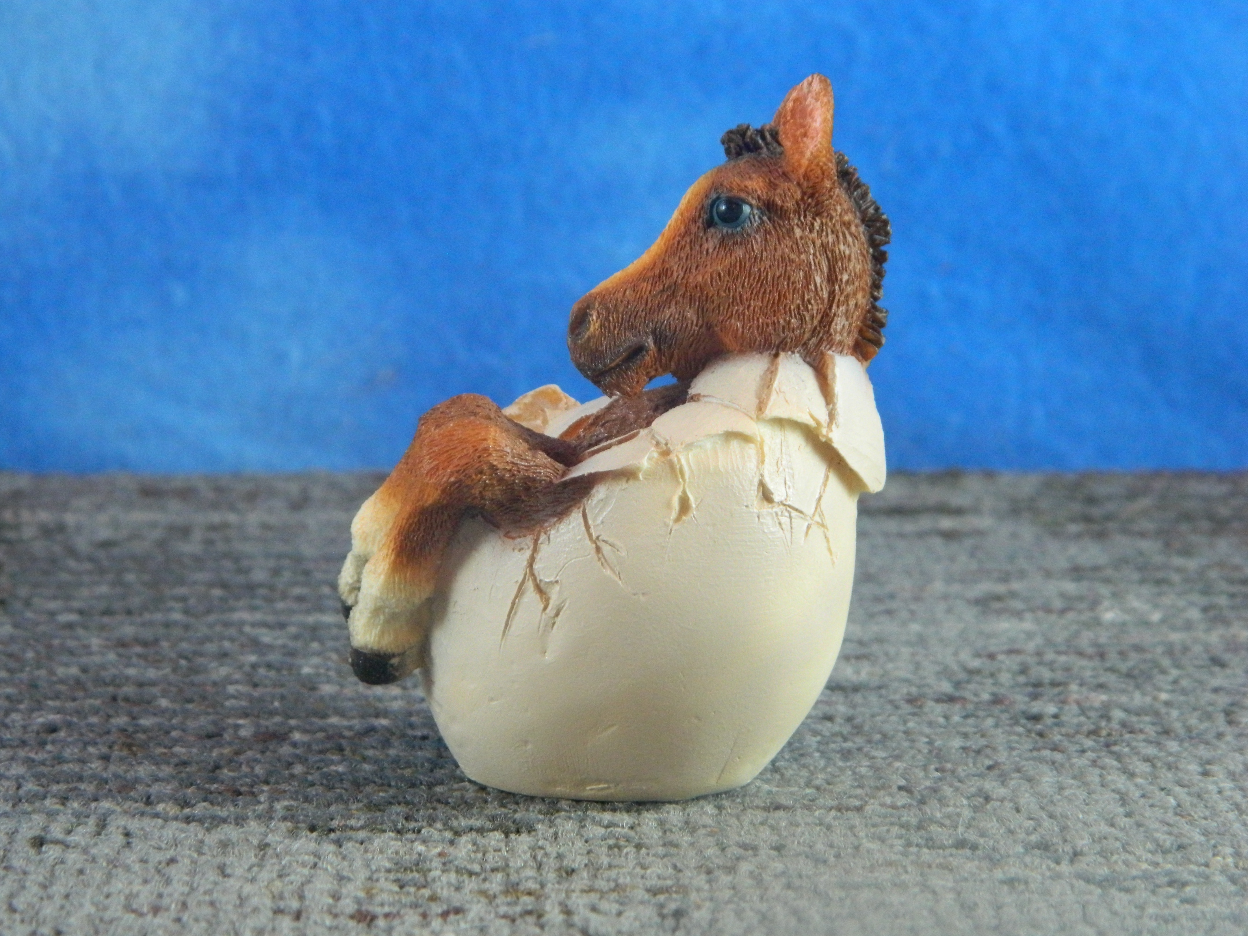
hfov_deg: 19.1
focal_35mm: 103
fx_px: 3713
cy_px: 468
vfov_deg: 14.4
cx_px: 624
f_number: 4.5
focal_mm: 18.6
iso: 400
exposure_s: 1/20
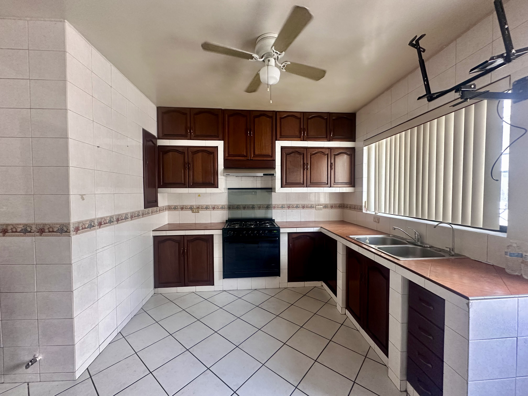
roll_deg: +0.4
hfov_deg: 102.1
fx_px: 214
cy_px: 198
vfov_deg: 85.7
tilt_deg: -0.6
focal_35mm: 14
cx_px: 264
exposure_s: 1/60
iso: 320
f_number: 2.2
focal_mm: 2.22
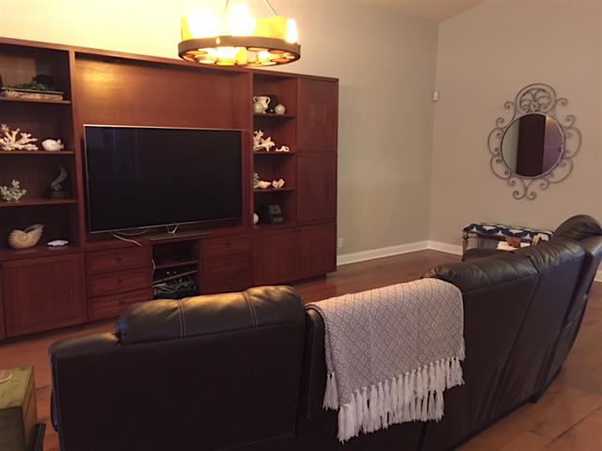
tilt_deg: -8.0
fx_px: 504
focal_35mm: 29
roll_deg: -1.4
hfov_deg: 61.7
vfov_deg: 48.2
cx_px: 301
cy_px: 226
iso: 100
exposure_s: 1/4
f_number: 2.2
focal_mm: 4.15
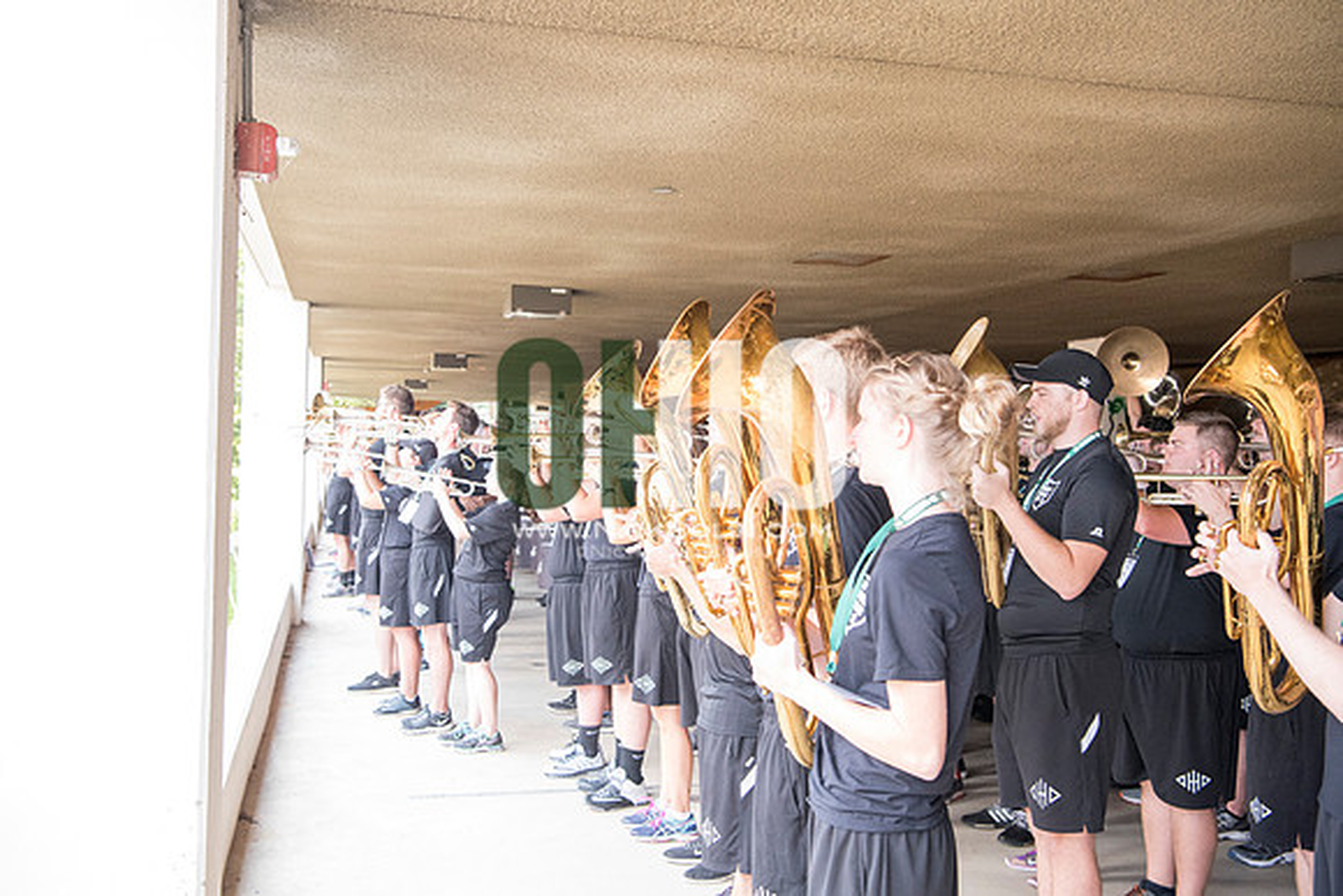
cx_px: 672
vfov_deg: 37.9
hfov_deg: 54.4
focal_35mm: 35
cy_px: 448
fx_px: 1306
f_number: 5
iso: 2500
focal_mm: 35
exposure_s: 1/320
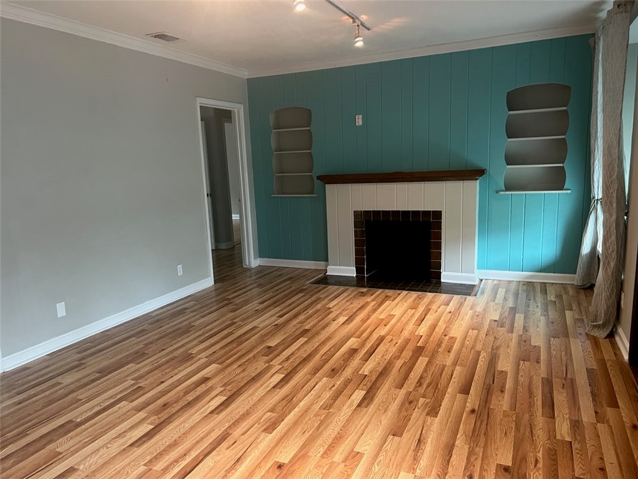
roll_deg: +2.4
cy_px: 240
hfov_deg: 67.3
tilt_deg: -10.4
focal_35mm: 26
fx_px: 479
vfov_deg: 53.1
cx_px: 319
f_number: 1.5
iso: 250
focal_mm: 5.7
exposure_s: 1/60
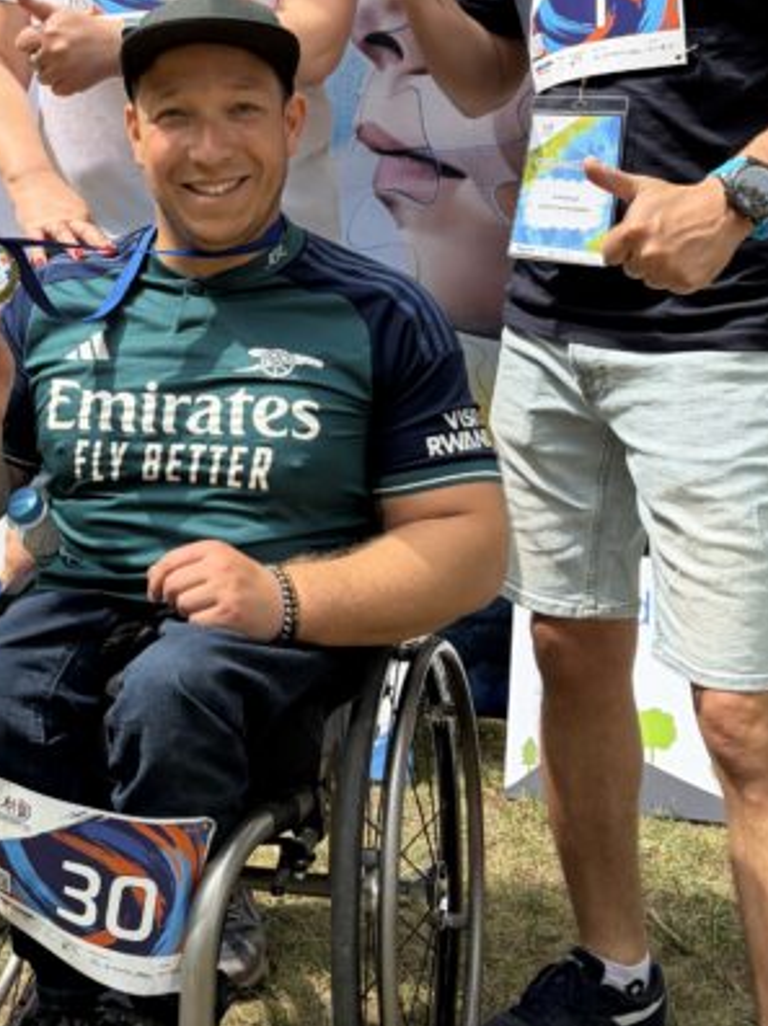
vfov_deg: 32.1
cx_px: 169
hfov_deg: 24.4
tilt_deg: -4.7
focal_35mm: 59
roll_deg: -2.0
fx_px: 1748
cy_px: 246
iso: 50
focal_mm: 5.96
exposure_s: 1/1239
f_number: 1.6
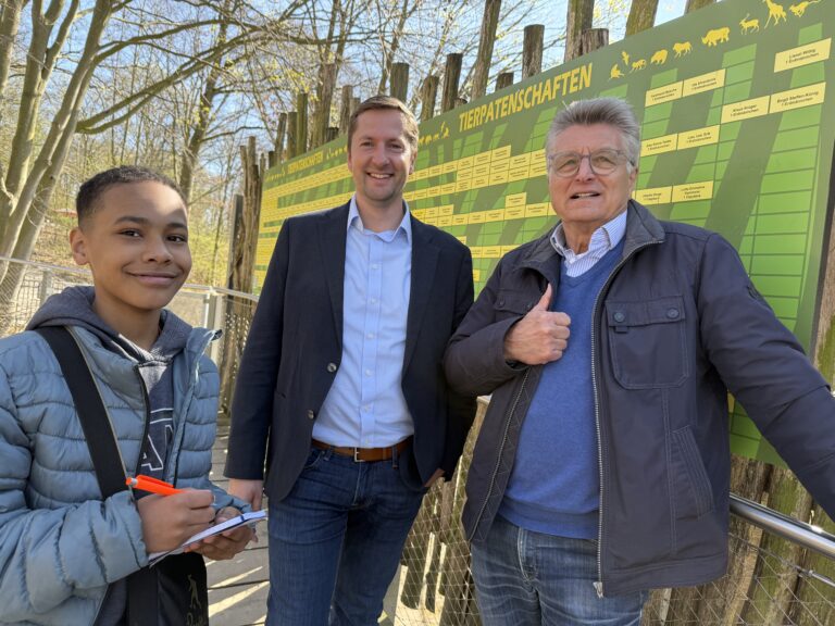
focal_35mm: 24
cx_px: 418
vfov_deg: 56.8
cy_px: 313
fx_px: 579
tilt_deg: -0.8
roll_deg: -5.4
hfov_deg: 71.6
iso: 100
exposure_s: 1/517
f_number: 1.78
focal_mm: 6.76
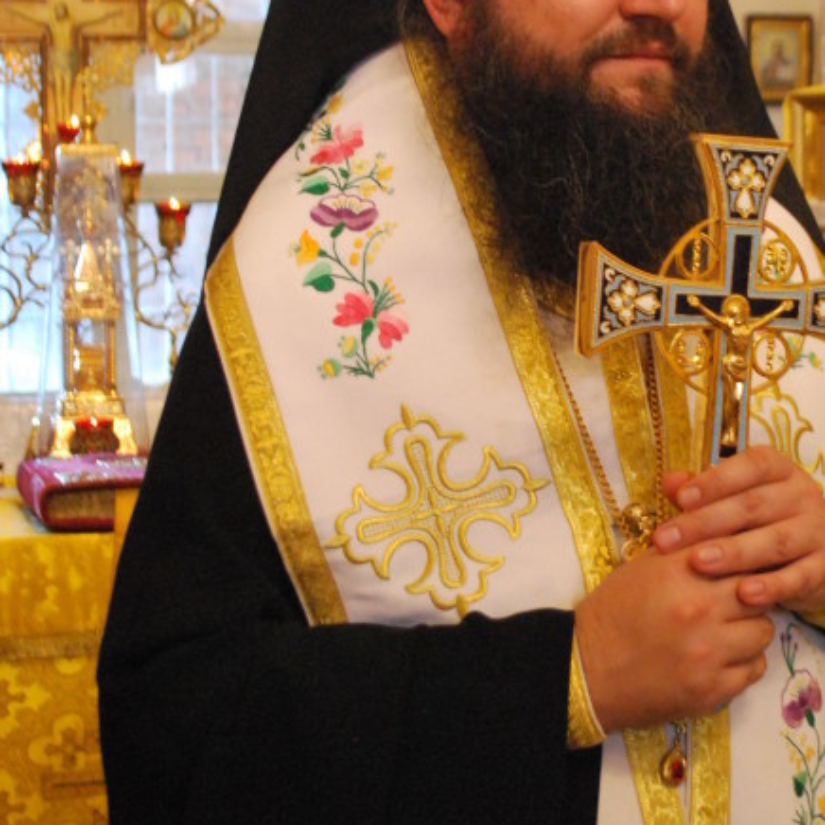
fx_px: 2103
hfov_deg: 22.0
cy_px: 185
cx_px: 589
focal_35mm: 78
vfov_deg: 22.0
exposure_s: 1/30
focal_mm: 26
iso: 1600
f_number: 4.2
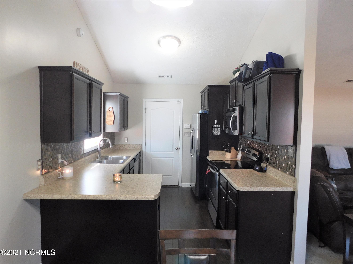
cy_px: 132
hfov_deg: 73.9
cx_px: 176
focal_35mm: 23
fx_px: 235
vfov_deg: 58.9
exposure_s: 1/30
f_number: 3
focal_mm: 4
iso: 200
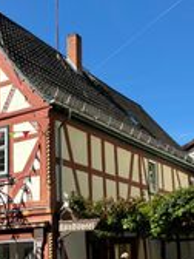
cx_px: 68
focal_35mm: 62
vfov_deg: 30.8
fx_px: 463
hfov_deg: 23.6
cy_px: 182
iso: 50
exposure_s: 1/2513
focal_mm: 5.96
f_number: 1.6
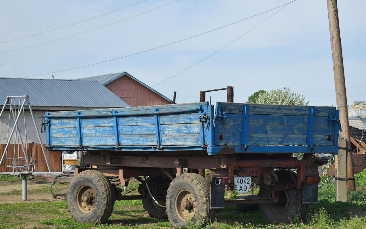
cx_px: 181
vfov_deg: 16.1
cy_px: 127
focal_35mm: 81
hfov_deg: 25.5
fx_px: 808
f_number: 5.6
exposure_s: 1/800
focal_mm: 48
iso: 200
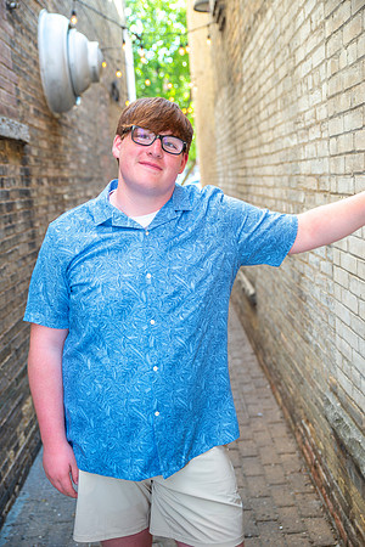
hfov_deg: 33.4
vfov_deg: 48.5
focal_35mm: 40
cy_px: 274
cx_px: 182
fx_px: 608
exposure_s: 1/100
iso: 160
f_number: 2.8
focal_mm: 40
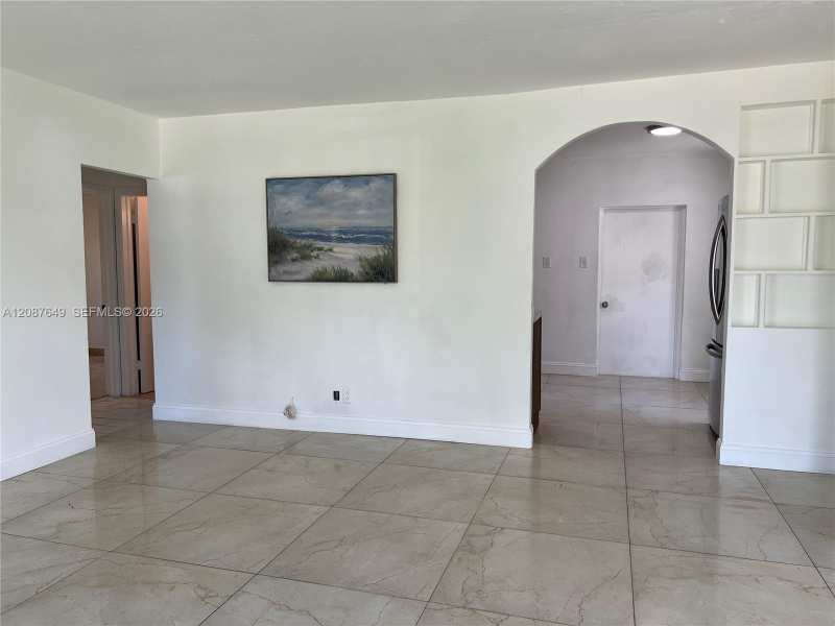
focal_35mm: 26
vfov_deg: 53.1
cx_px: 418
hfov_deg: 67.3
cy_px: 313
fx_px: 627
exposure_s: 1/120
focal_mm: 5.7
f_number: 1.5
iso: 40
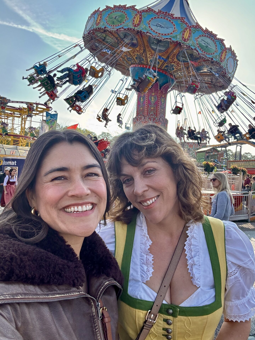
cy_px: 170
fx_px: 295
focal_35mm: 30
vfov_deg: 60.0
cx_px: 128
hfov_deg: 46.8
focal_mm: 2.69
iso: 25
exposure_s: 1/322
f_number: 1.9
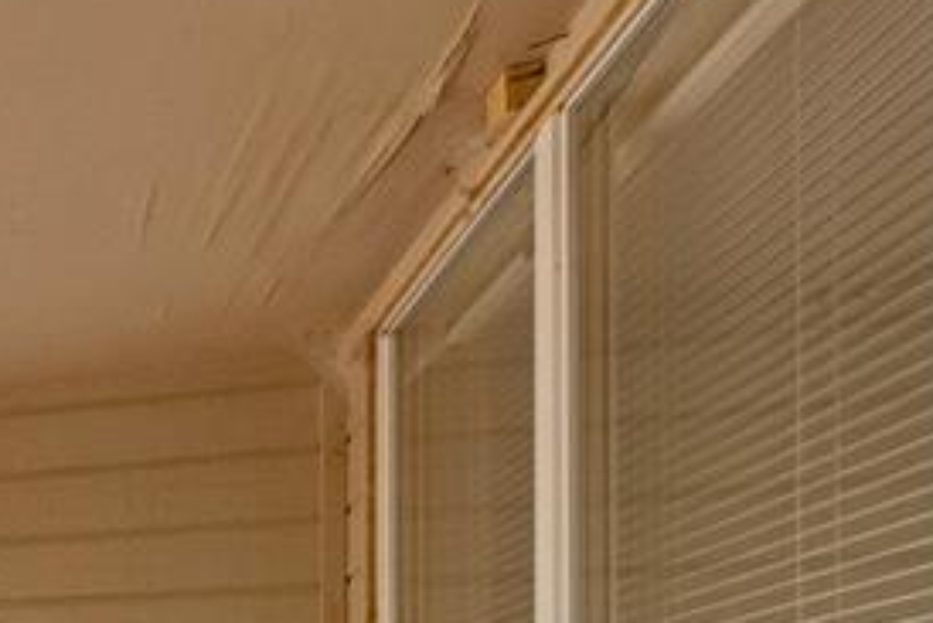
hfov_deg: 21.4
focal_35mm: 56
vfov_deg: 21.5
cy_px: 841
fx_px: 1452
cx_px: -781
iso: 100
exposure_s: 1/125
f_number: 6.3
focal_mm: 10
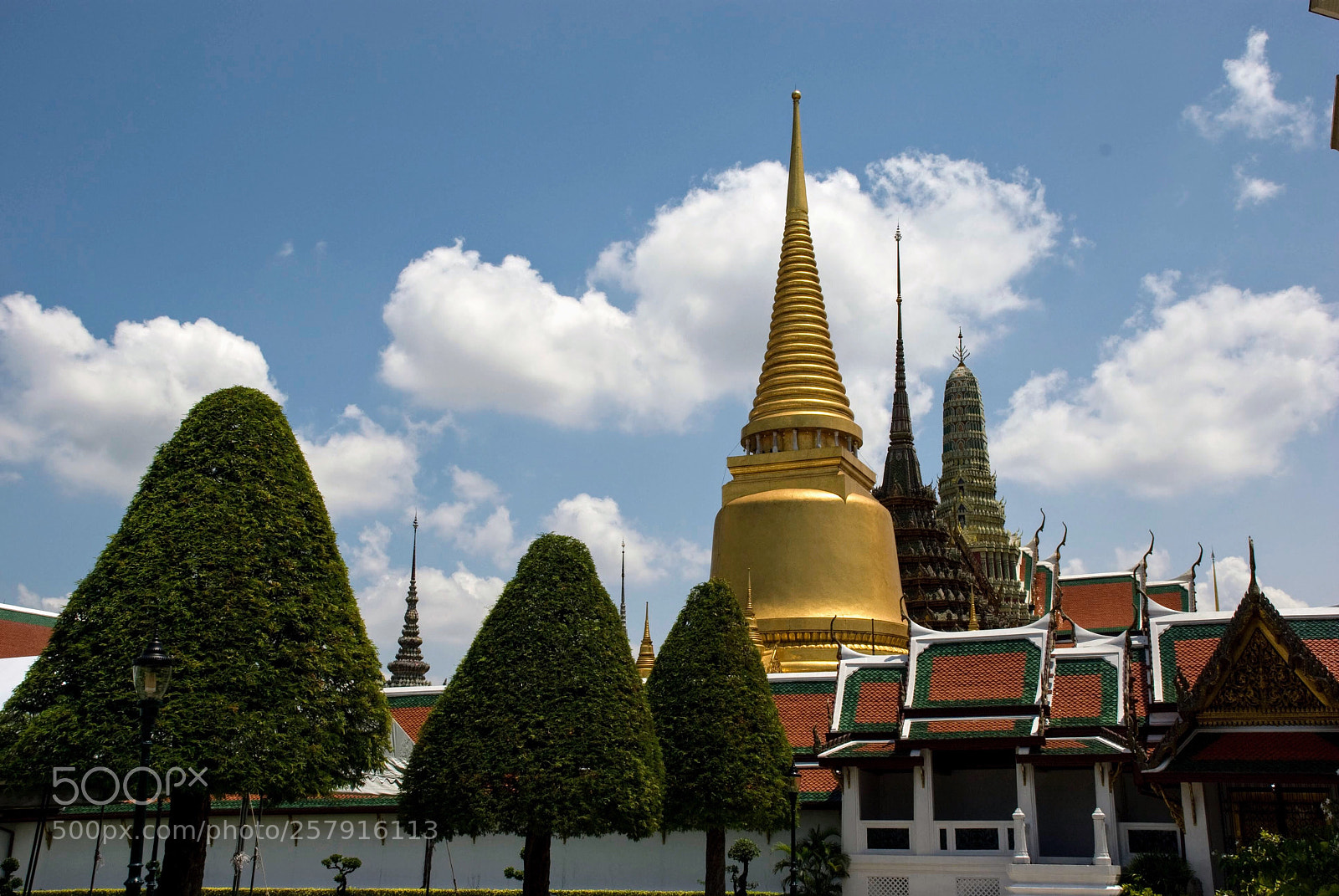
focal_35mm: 42
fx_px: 1564
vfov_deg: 32.0
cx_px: 670
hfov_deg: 46.3
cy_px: 448
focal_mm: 28
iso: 160
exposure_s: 1/500
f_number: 11
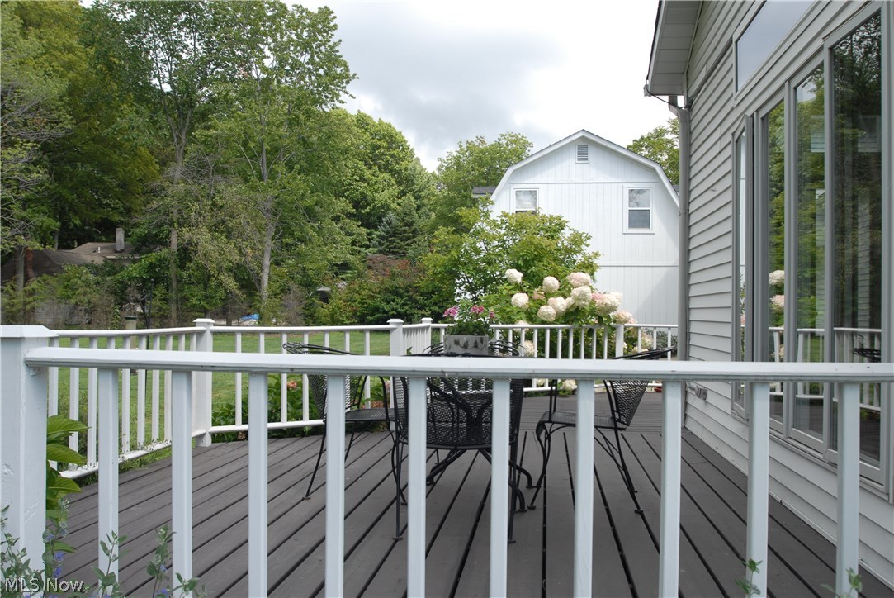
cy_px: 299
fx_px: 783
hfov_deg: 59.5
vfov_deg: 41.8
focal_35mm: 32
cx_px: 447
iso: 200
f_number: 8
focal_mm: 21
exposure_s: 1/200
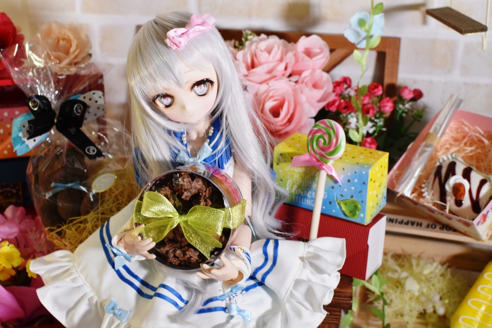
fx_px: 717
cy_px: 164
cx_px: 246
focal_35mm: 52
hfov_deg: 37.9
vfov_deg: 25.8
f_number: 4.5
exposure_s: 1/80
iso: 400
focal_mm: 35
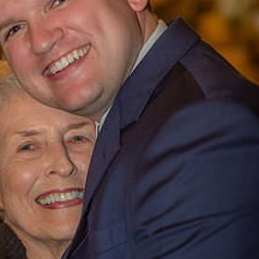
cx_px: 95
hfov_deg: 6.8
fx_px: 2167
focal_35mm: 256
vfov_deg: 6.8
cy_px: 118
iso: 1250
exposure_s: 1/100
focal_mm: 145
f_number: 2.8
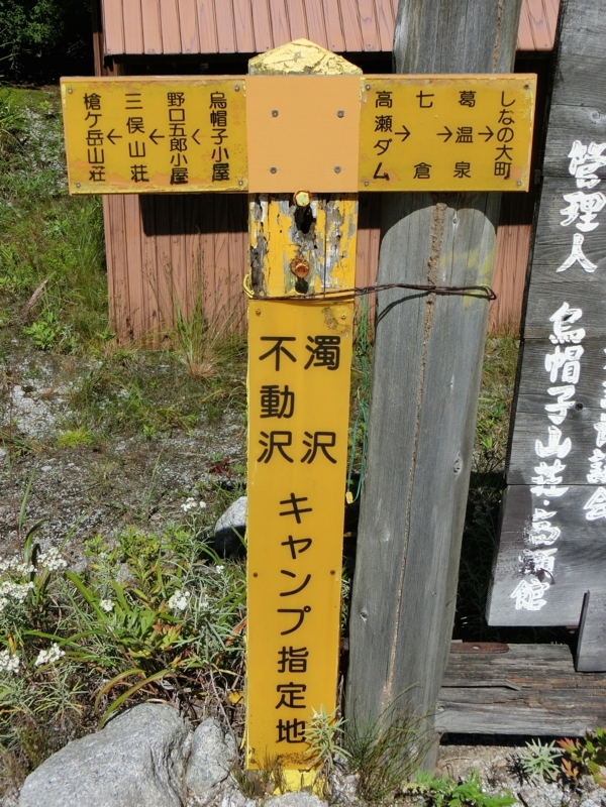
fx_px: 1050
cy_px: 404
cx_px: 303
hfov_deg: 32.2
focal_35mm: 45
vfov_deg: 42.1
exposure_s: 1/250
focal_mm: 8
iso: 80
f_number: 8.8
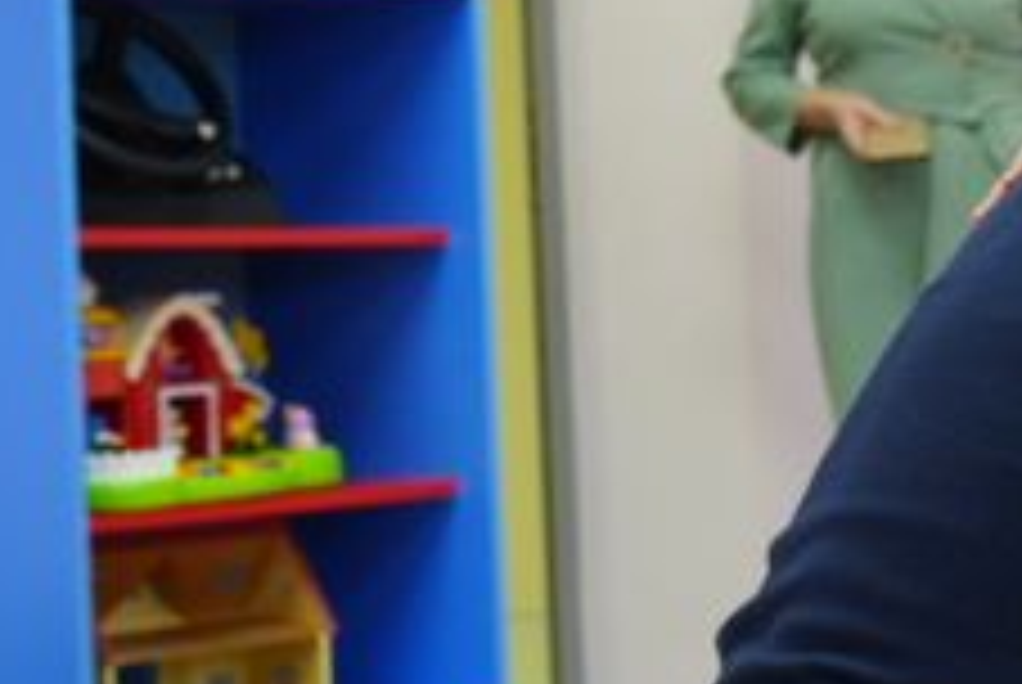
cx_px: 1515
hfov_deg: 19.4
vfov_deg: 14.9
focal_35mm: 92
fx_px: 2615
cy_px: 274
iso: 3200
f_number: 4
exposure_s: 1/400
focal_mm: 30
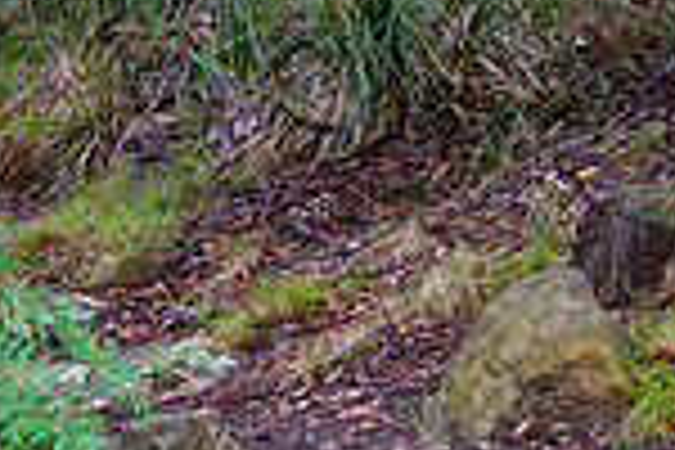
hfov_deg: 17.2
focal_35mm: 116
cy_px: 7
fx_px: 2175
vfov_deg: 11.7
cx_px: -9
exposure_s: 1/5
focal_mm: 20
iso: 400
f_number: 3.5
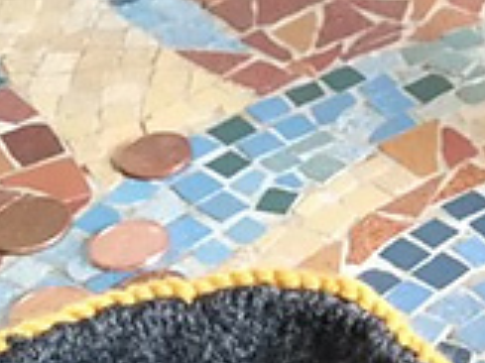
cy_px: 467
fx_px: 1484
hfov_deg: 17.3
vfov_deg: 13.5
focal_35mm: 106
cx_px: 658
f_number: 2
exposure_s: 1/25
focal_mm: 3.79
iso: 500
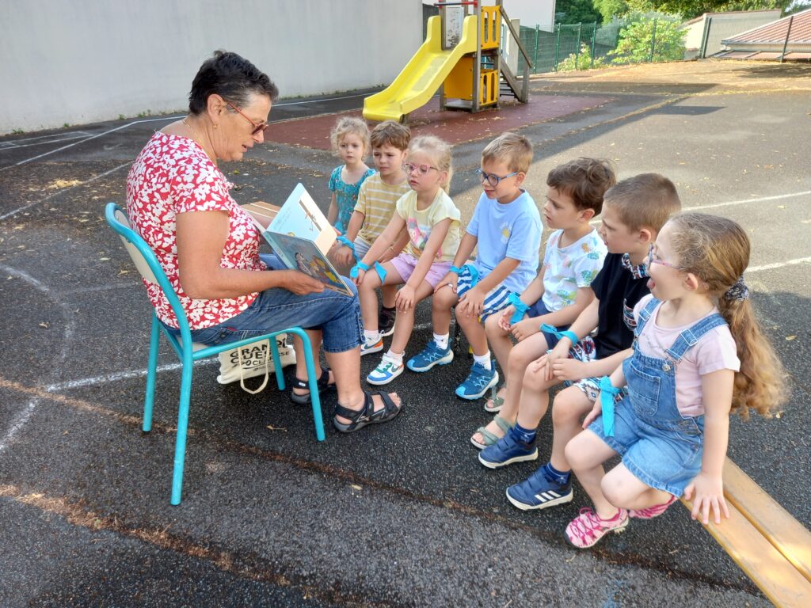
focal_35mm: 25
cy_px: 304
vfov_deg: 54.9
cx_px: 406
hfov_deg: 69.4
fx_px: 586
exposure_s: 1/120
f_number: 2
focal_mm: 4.6
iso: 32
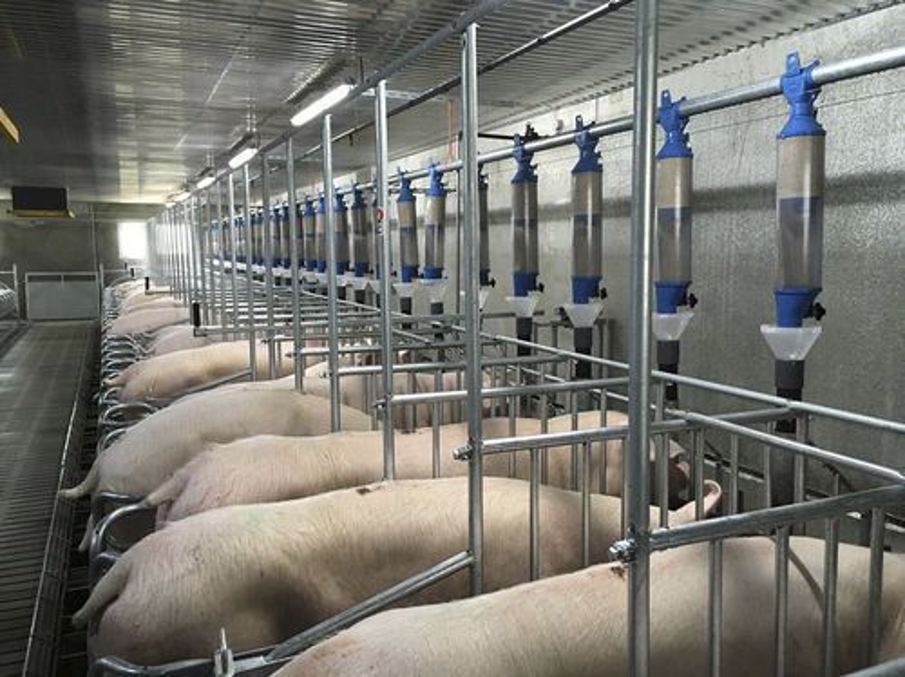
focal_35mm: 29
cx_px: 452
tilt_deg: -7.0
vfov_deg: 48.2
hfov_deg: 61.7
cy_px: 338
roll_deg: +0.1
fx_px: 757
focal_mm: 4.15
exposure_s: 1/33
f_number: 2.2
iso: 200
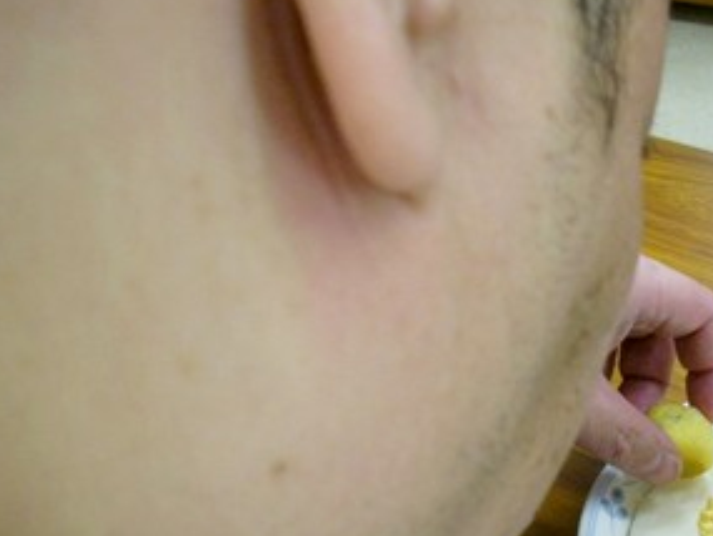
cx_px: 502
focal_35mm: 63
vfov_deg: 23.0
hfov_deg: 30.4
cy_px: 416
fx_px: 1298
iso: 200
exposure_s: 1/60
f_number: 2.8
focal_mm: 6.2
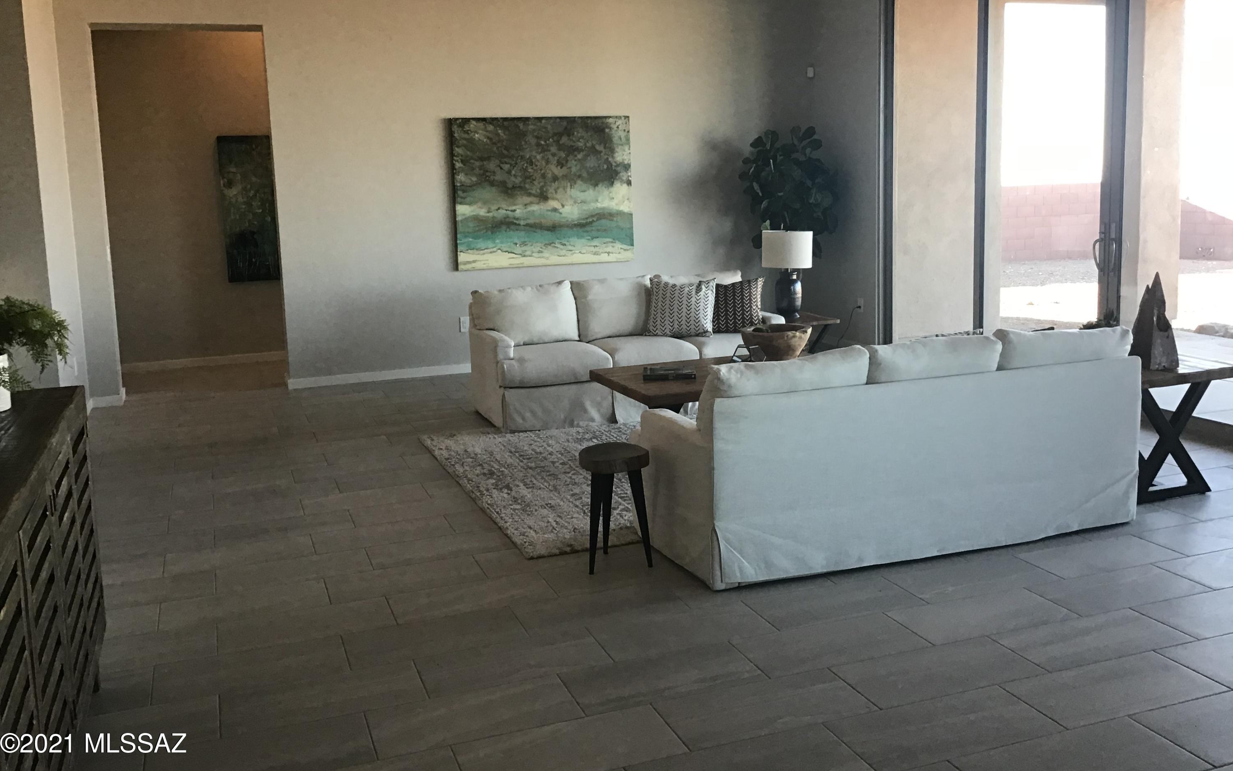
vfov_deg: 38.2
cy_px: 320
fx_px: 1109
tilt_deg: -6.8
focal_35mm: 33
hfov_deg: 58.1
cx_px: 617
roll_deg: +1.4
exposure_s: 1/30
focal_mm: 3.3
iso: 32
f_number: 2.4
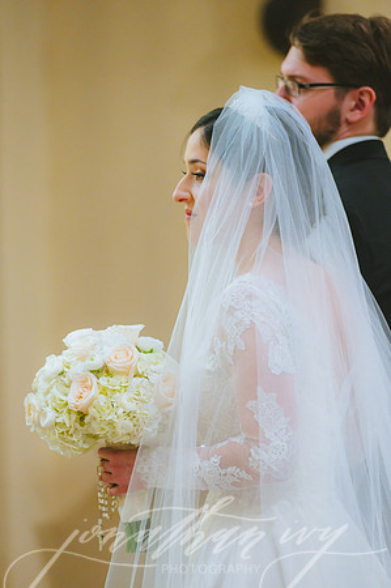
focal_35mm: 200
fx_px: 3266
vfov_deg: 10.3
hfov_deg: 6.9
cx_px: 196
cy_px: 294
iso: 2000
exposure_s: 1/200
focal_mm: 200
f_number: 2.8
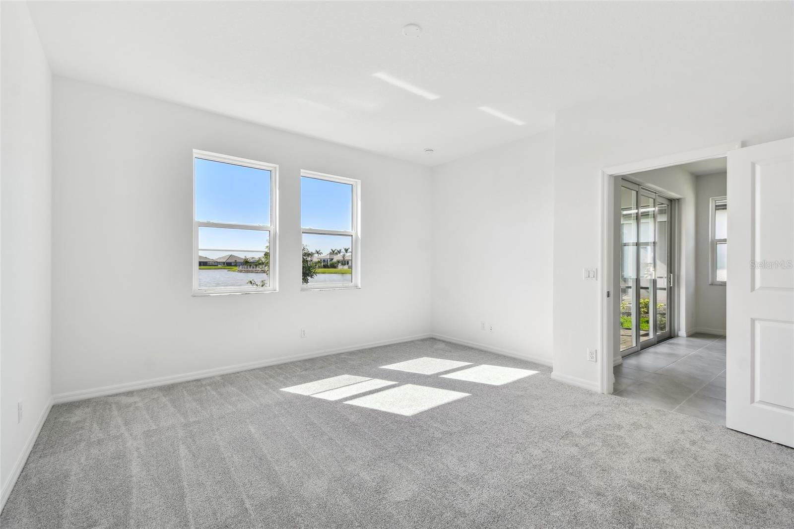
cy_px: 264
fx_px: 331
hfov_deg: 100.4
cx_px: 397
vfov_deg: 77.3
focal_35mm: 15
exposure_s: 1/125
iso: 100
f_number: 7.1
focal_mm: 10
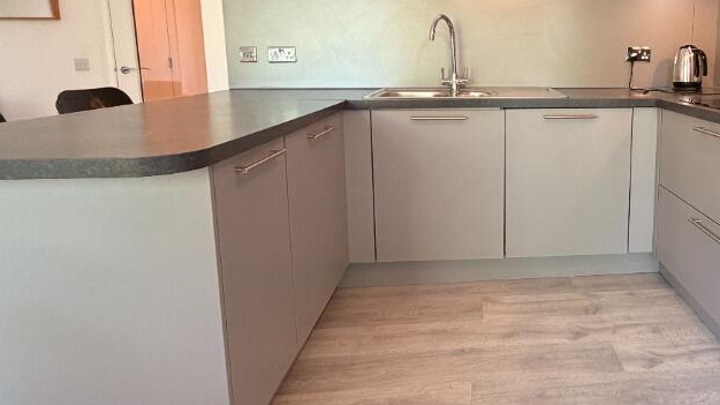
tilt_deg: -7.7
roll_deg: -0.4
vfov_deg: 45.0
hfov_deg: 70.3
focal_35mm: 25
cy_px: 122
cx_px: 518
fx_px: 477
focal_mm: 2.22
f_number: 2.2
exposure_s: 1/50
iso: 250
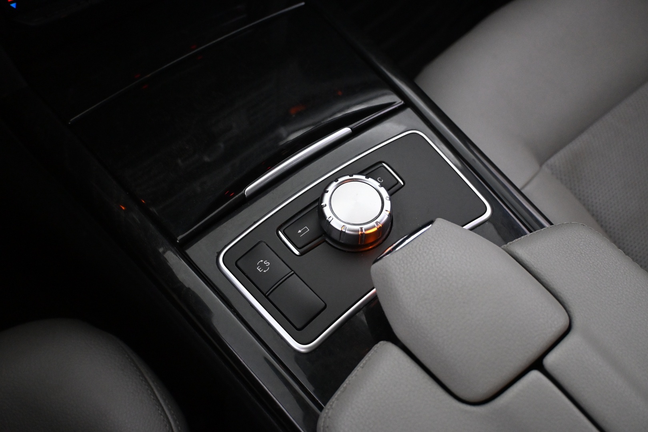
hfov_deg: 57.2
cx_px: 324
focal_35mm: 33
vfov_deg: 40.0
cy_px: 216
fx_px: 594
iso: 4000
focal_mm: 22
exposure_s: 1/60
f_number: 4
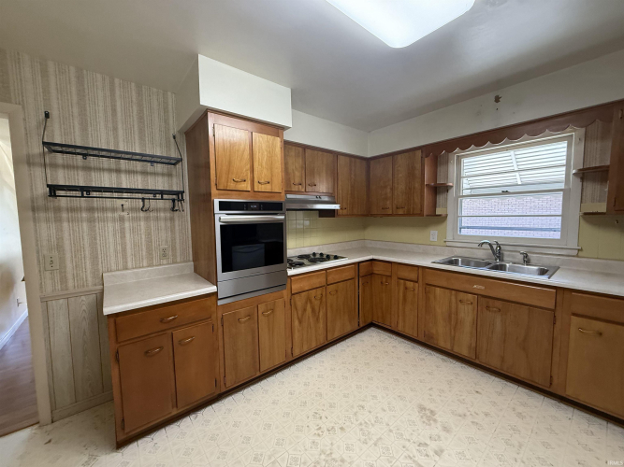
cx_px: 312
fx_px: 252
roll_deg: +1.9
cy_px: 234
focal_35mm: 14
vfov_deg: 85.7
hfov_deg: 102.1
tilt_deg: -3.6
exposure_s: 1/120
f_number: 2.2
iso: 320
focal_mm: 2.22
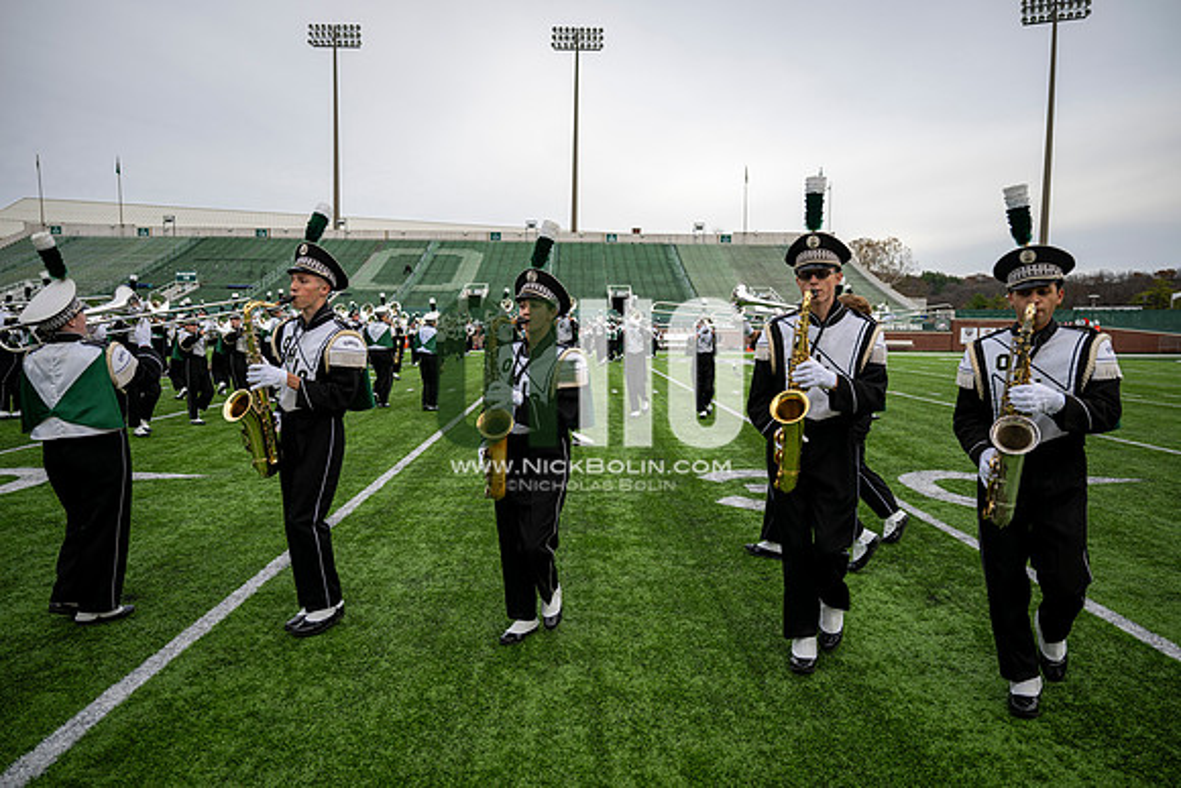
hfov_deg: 73.7
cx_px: 590
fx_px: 787
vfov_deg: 53.2
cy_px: 394
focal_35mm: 24
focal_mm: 24
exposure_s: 1/500
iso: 125
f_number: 2.8
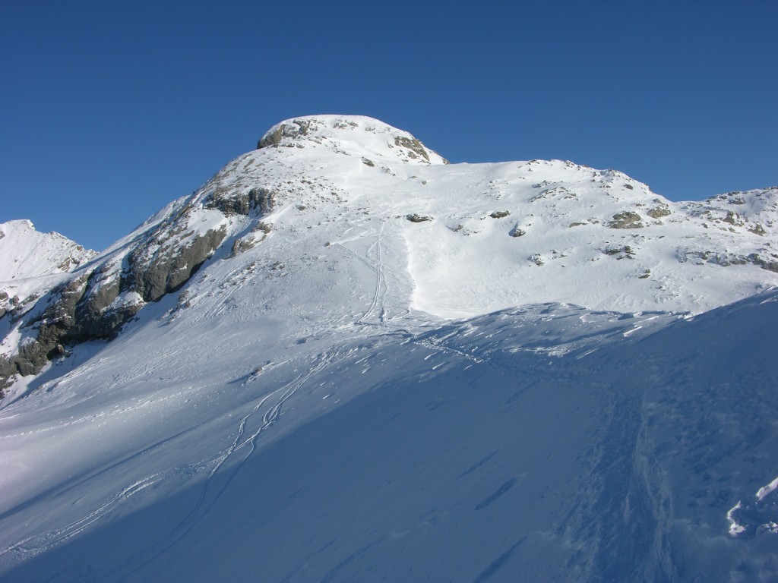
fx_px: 787
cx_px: 389
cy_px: 292
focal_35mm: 35
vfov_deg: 40.7
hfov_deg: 52.6
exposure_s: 1/320
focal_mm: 8.9
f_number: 8
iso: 50
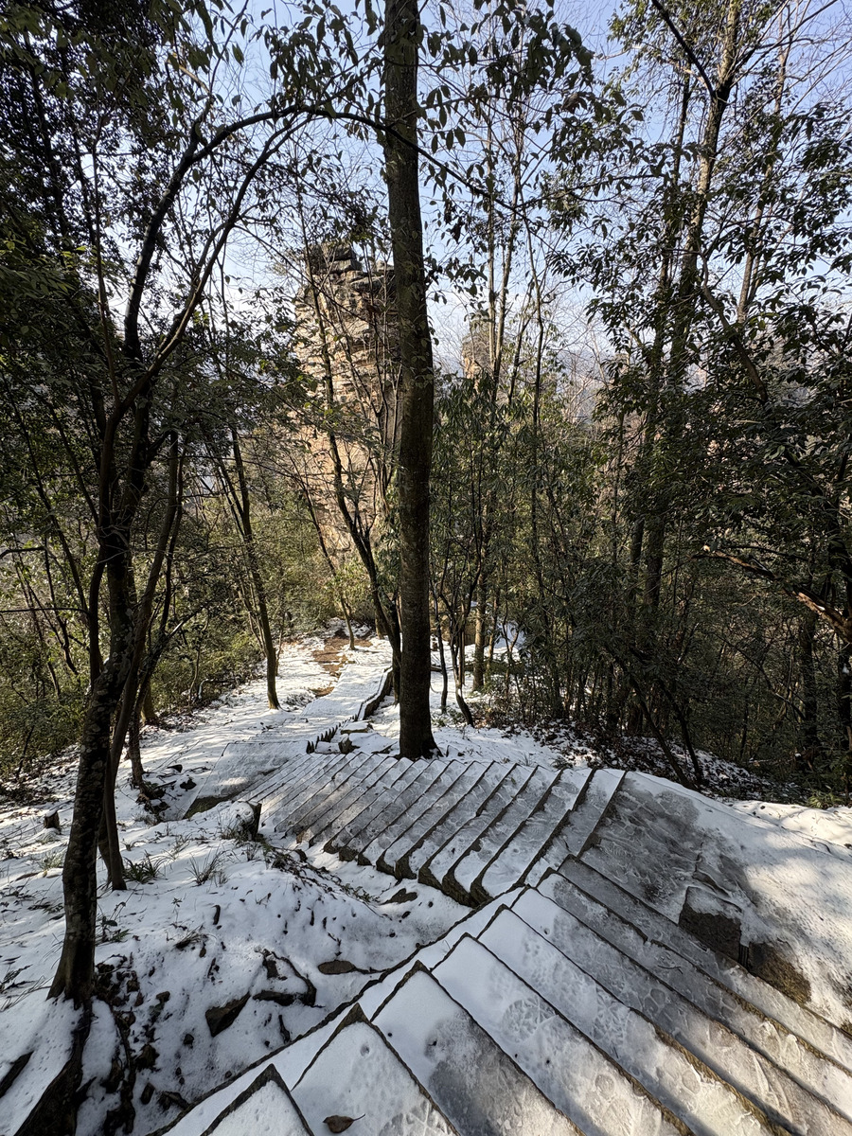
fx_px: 459
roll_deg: +0.0
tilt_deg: -19.4
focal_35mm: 14
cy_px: 568
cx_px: 426
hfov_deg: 85.7
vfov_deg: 102.1
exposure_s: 1/430
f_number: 2.2
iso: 64
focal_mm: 2.22
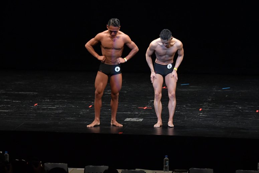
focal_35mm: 202
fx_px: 1453
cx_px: 130
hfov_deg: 10.2
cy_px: 86
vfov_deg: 6.8
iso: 3200
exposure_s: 1/400
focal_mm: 135
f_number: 5.6
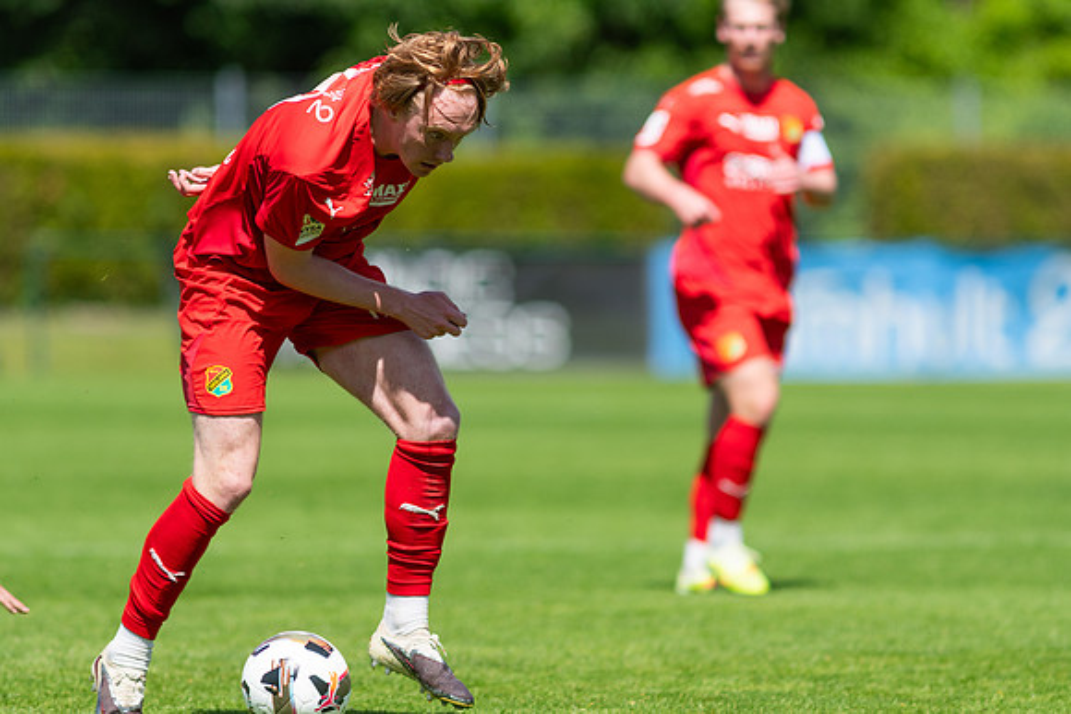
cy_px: 357
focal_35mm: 450
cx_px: 536
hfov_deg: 4.6
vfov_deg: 3.1
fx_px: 13390
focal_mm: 300
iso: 125
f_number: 3.2
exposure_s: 1/2500
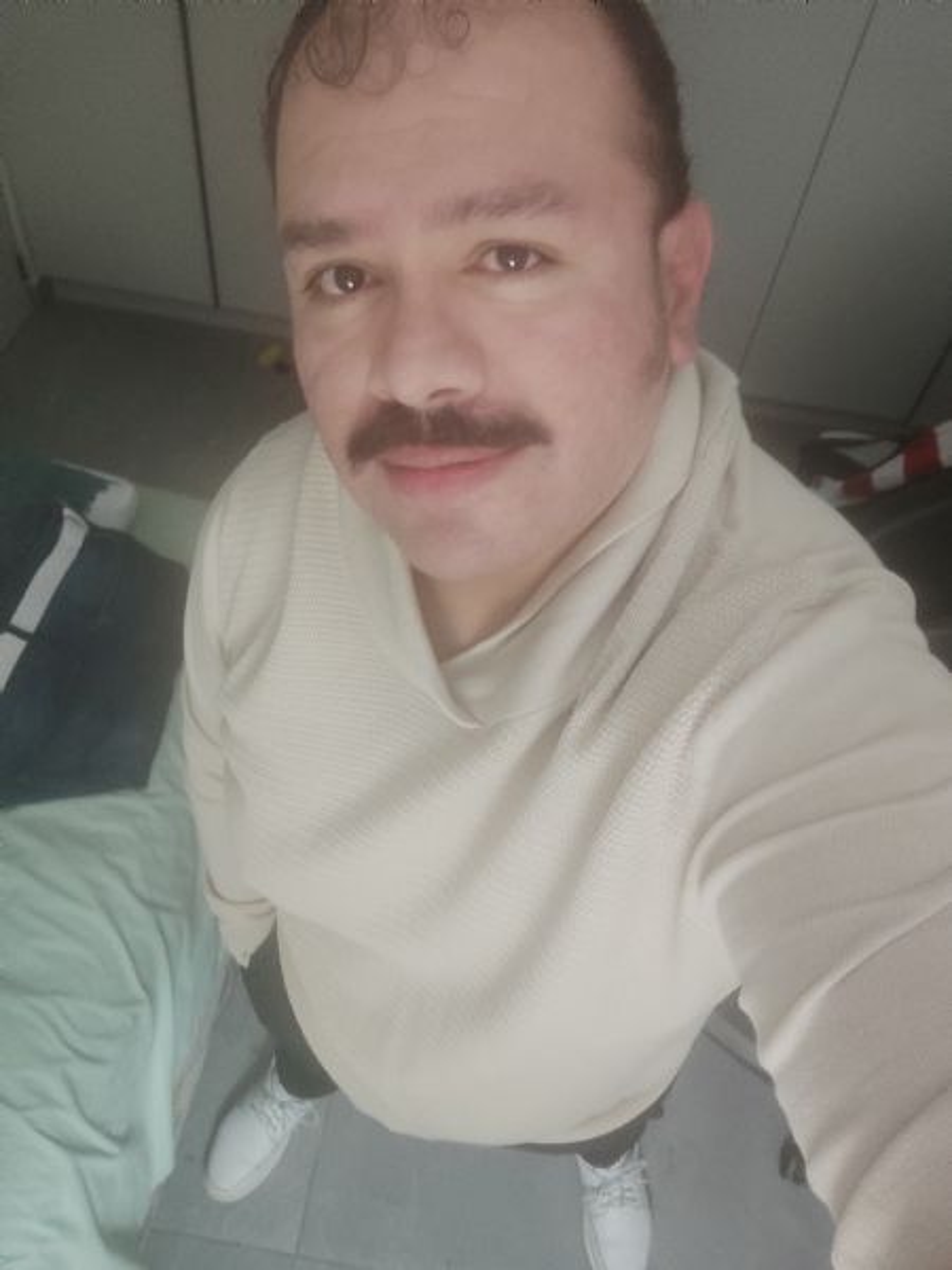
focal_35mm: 20
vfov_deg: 81.7
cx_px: 476
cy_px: 635
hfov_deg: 66.0
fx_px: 733
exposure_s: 1/20
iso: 462
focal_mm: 3.49
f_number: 2.45
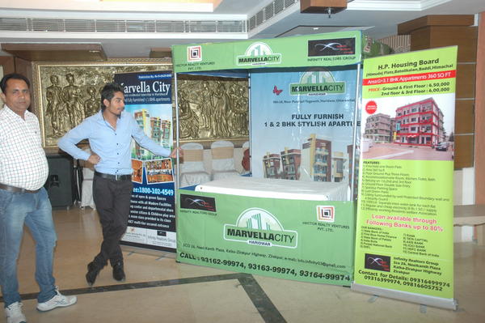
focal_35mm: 38
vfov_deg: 35.4
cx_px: 242
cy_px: 162
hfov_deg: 51.3
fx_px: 505
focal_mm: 25
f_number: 4.5
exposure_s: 1/60
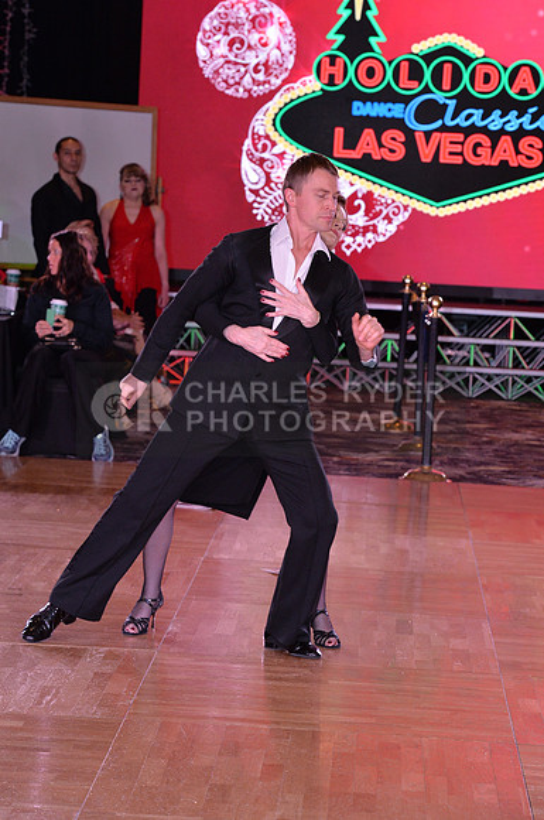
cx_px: 272
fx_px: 3069
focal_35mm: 135
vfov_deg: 15.2
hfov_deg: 10.1
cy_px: 410
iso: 2000
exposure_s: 1/250
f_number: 7.1
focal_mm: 135
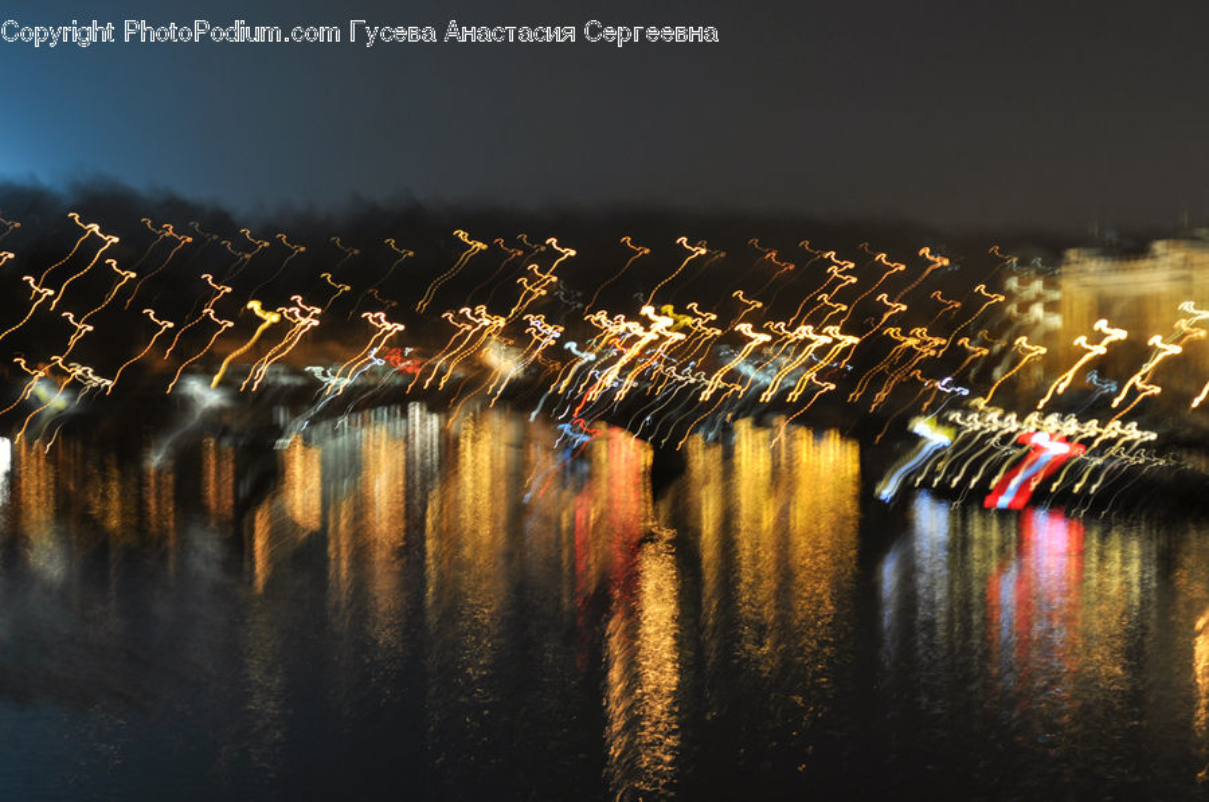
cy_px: 401
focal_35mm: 90
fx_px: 3018
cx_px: 604
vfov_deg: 15.1
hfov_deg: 22.7
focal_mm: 60
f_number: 4.5
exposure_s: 1.3
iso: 125
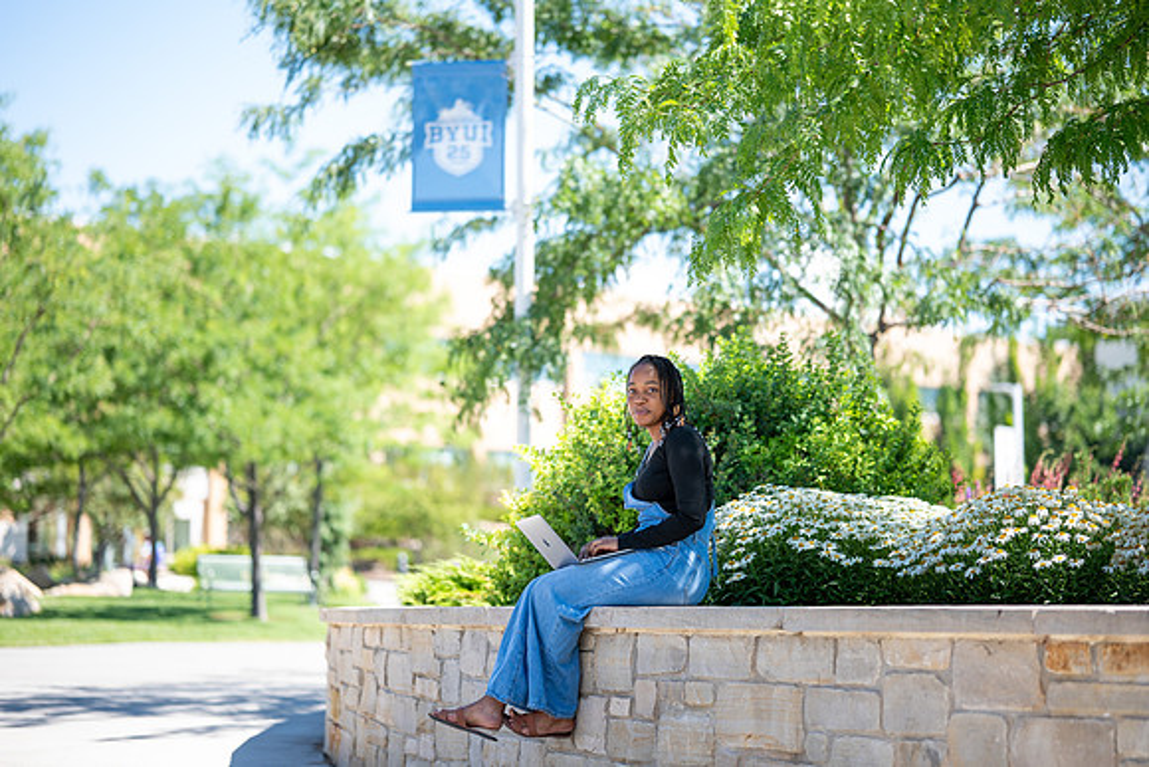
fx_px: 2713
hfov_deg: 23.9
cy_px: 384
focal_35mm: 85
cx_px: 574
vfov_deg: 16.1
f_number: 1.8
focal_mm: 85
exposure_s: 1/1250
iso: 160
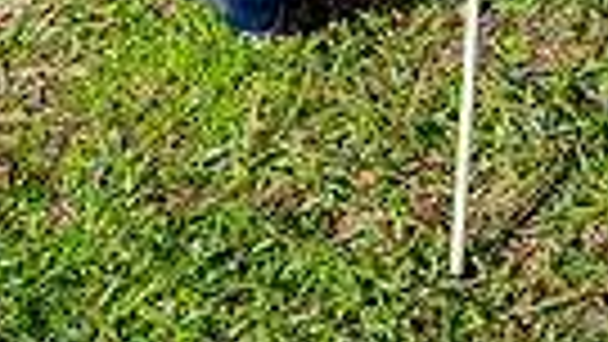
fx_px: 1354
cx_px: 635
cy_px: -616
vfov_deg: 10.8
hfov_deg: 24.0
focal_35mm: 84
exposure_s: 1/250
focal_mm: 24
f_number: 5.6
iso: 800
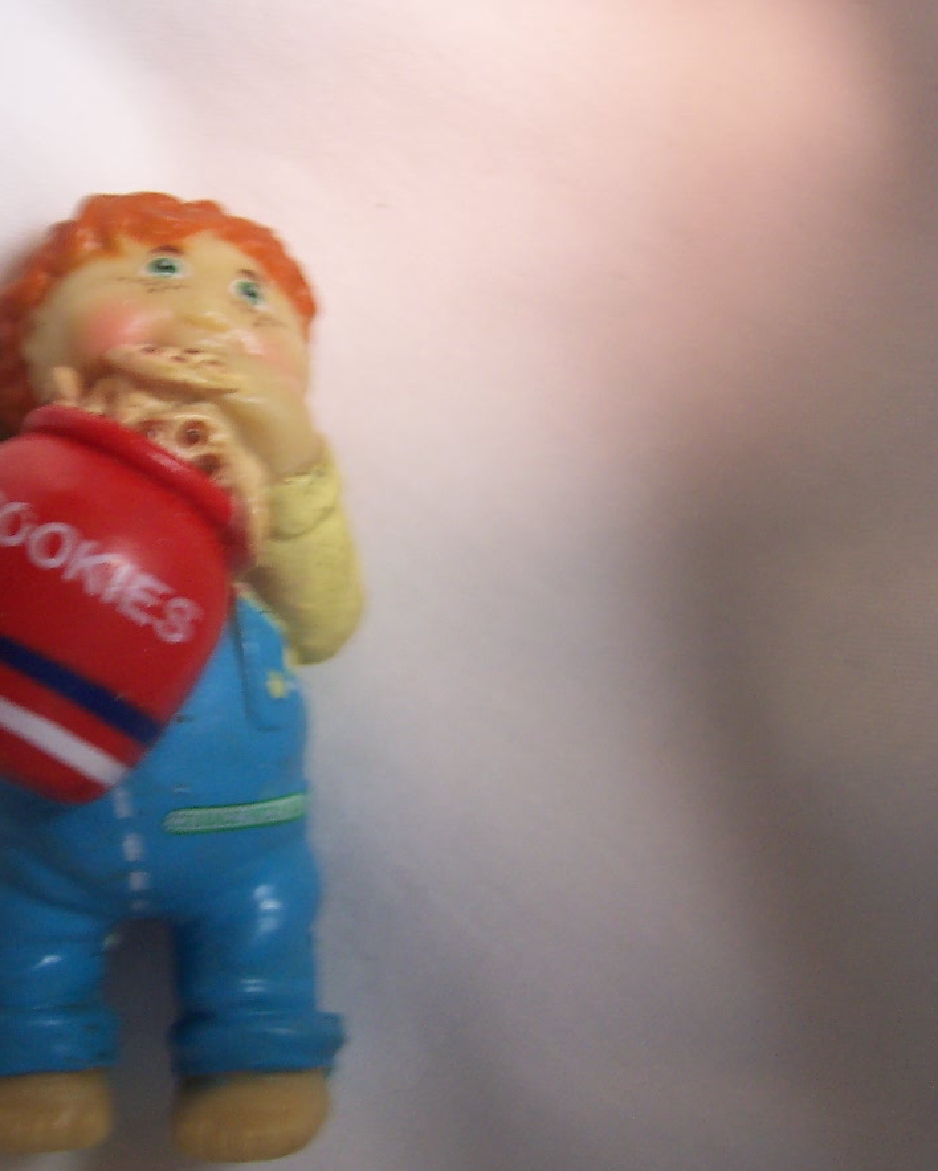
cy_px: 595
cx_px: 174
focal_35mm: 49
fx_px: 1699
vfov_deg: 38.0
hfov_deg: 30.1
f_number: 2.8
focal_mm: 5.6
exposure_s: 1/30
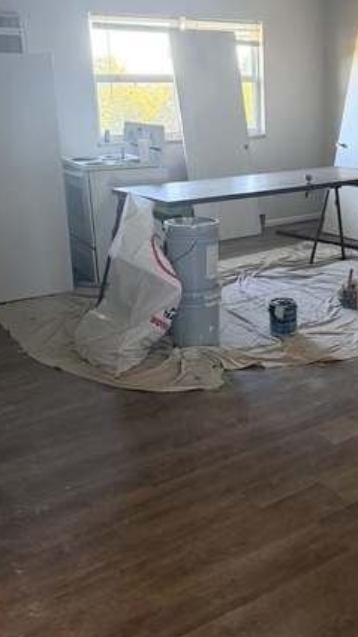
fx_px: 692
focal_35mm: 41
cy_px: 283
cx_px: 285
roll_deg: +1.3
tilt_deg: -14.2
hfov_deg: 28.4
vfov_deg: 49.3
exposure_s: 1/60
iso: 400
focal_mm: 6.76
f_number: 1.78
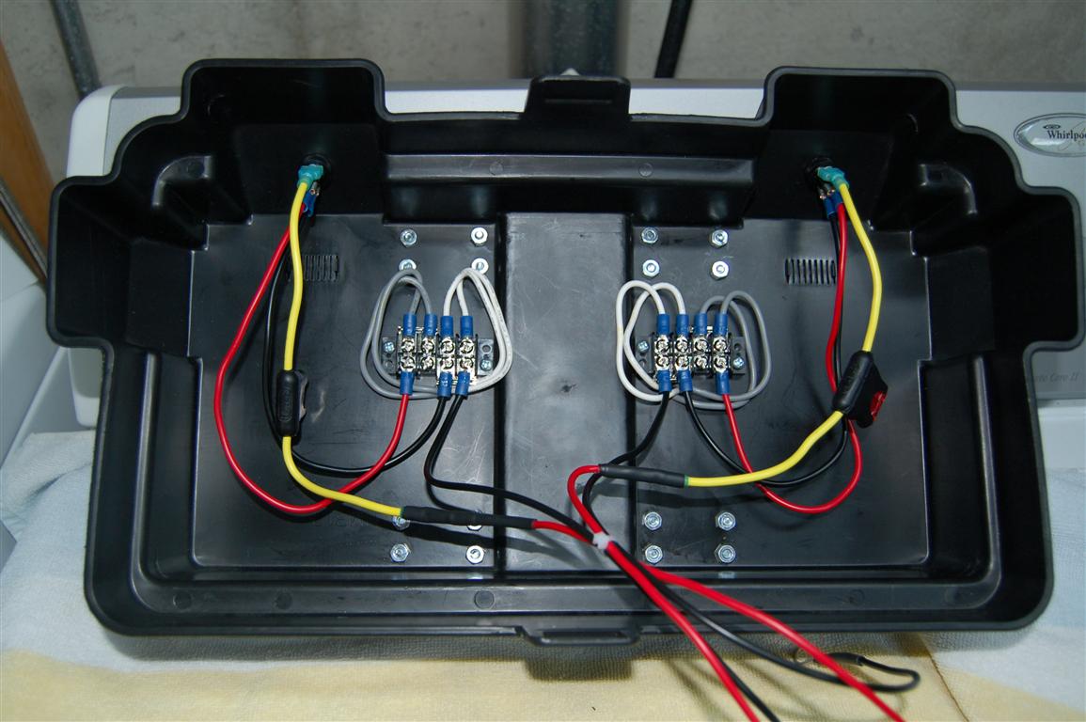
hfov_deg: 62.0
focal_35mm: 30
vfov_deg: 43.5
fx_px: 904
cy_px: 361
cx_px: 543
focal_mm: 20
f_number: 3.8
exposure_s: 1/60
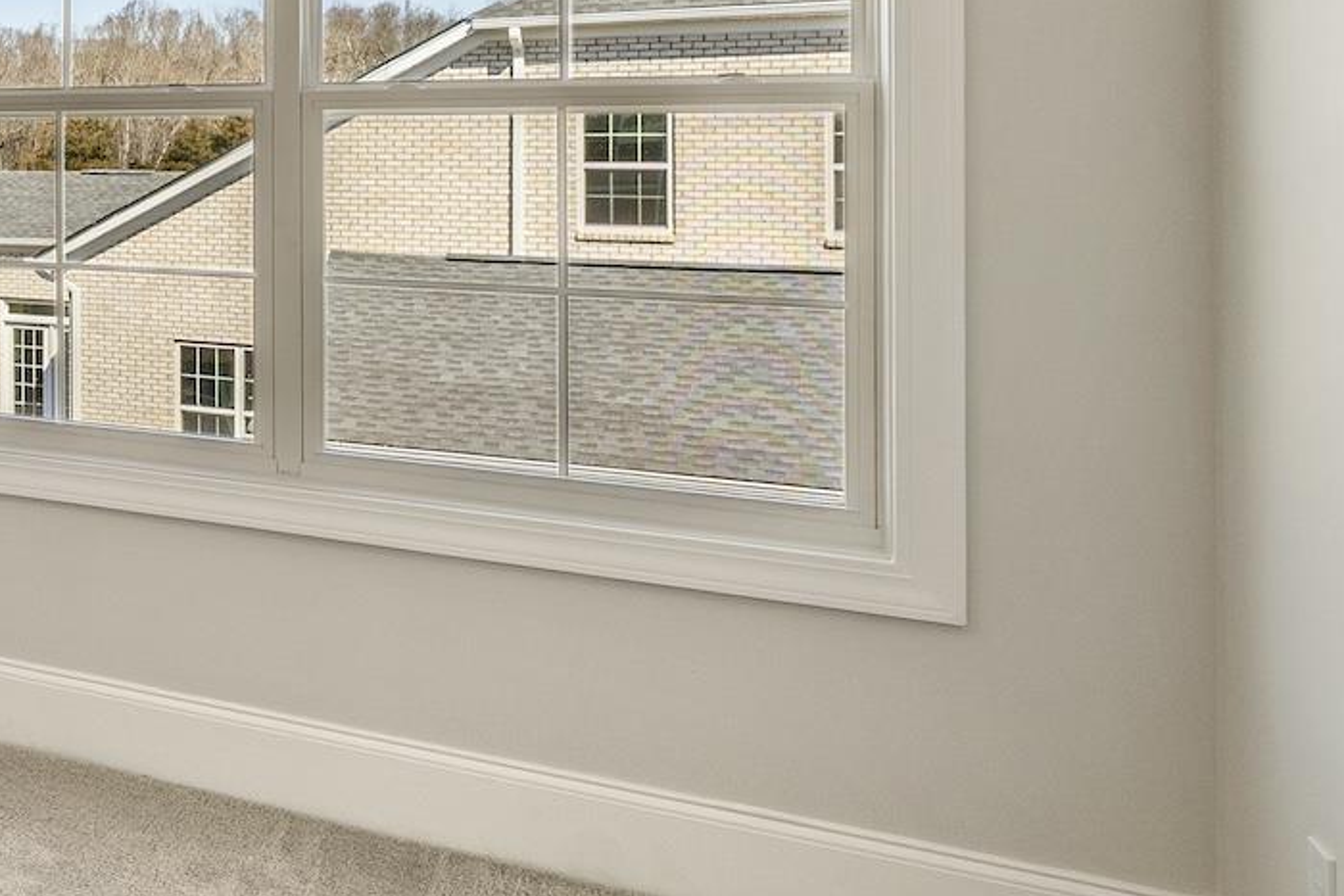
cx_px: -445
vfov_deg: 32.1
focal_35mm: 40
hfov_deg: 33.5
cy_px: 120
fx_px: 1494
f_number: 6.3
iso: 400
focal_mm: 14
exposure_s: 1/10
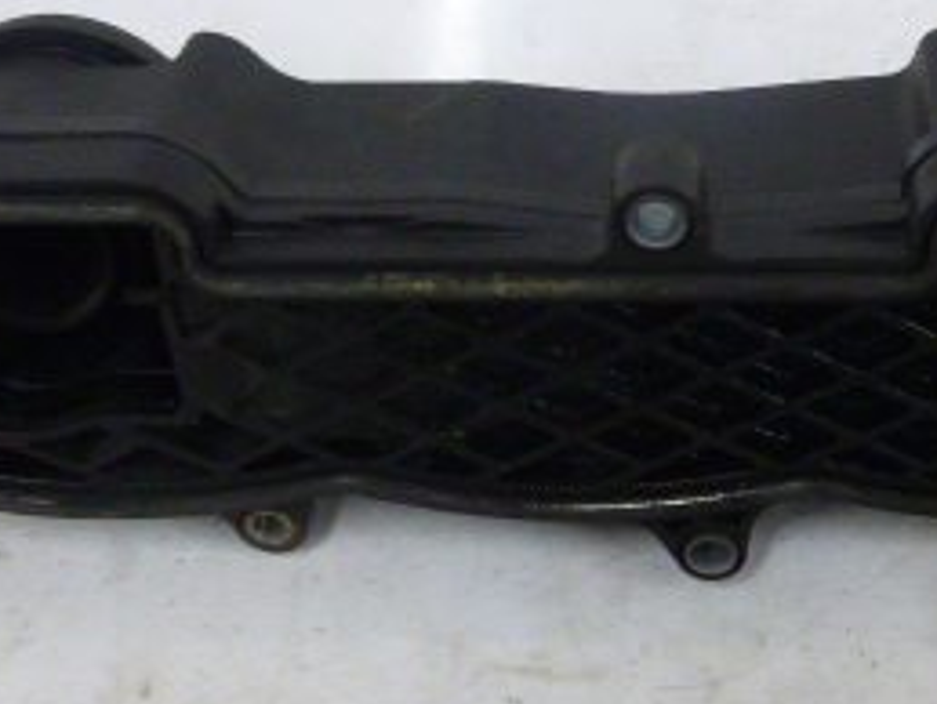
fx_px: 1680
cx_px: 697
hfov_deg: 30.7
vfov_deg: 23.7
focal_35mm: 62
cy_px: 337
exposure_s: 1/13
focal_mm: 4.5
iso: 400
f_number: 3.9
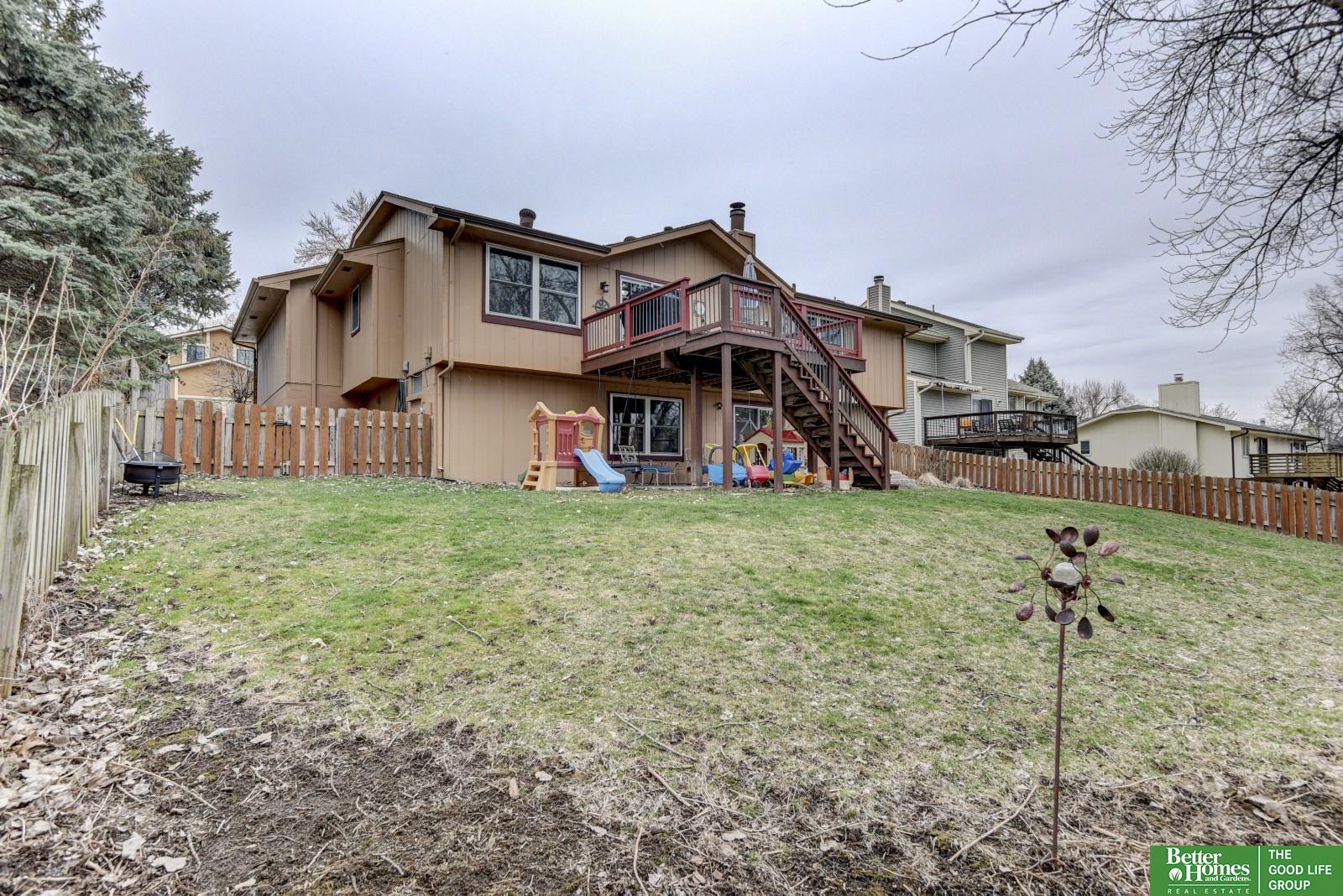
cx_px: 672
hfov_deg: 90.0
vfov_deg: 67.4
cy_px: 448
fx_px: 672
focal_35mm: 18
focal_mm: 18
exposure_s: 1/200
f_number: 8
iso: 400
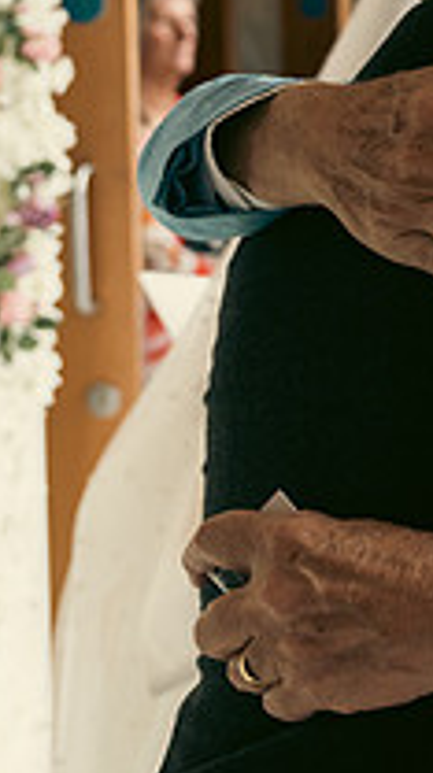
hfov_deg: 11.3
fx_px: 2028
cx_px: 785
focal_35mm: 99
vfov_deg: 21.4
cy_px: 194
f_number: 3.5
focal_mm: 34
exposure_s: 1/160
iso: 640
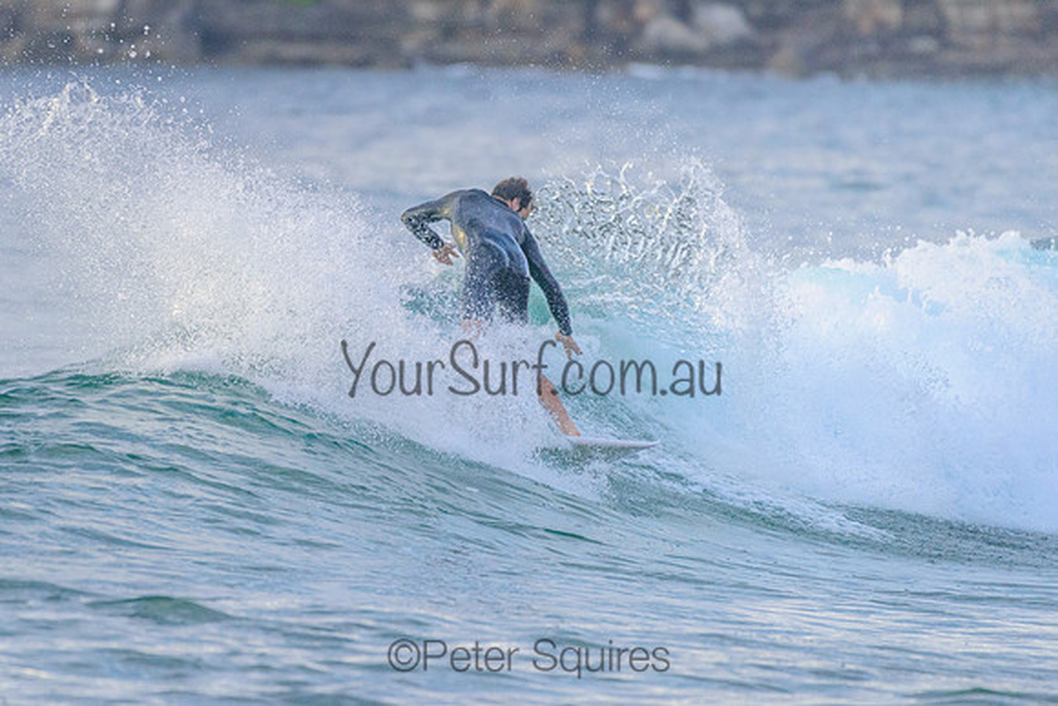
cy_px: 310
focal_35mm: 613
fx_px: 18023
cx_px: 425
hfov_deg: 3.4
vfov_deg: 2.2
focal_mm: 500
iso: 1800
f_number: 5.6
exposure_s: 1/2000
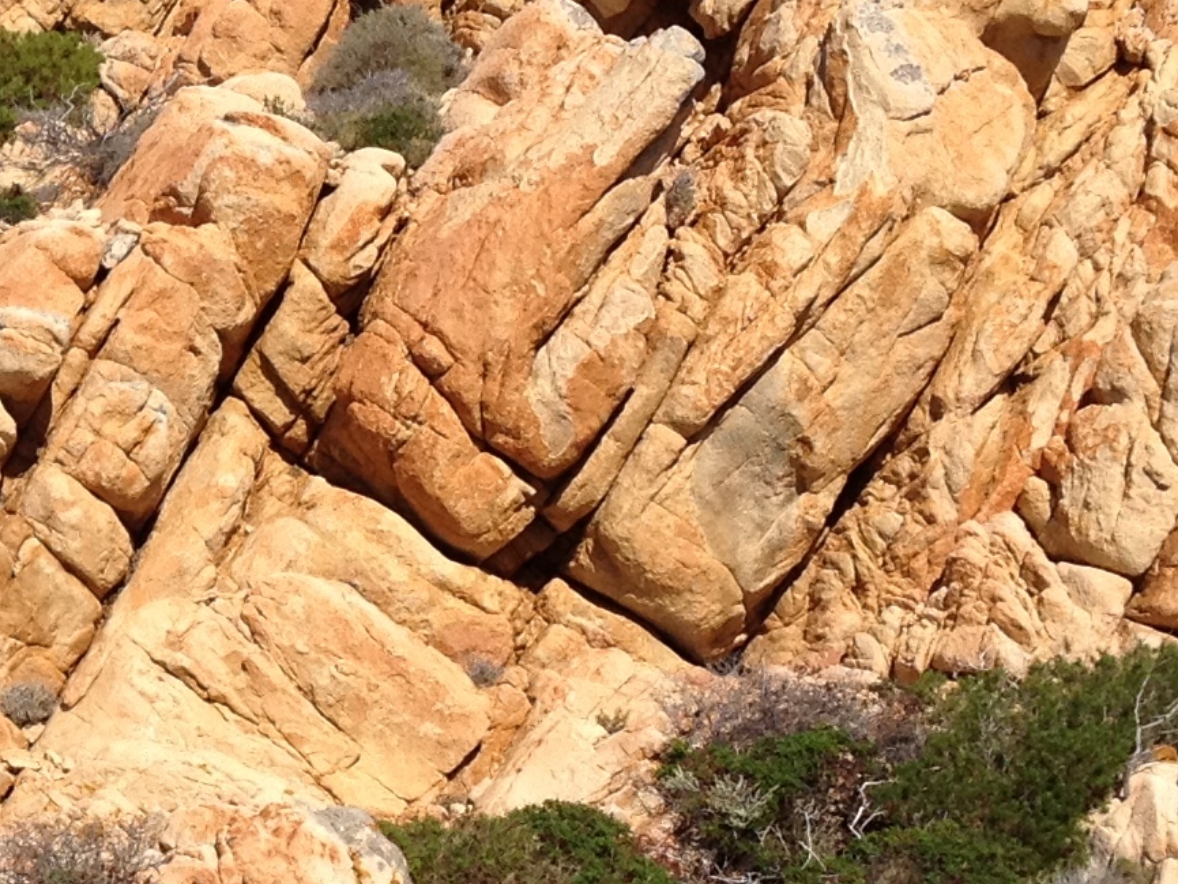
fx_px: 4493
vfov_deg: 11.2
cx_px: -210
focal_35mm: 132
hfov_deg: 14.5
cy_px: 501
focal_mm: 4.28
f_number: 2.4
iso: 64
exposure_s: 1/2513
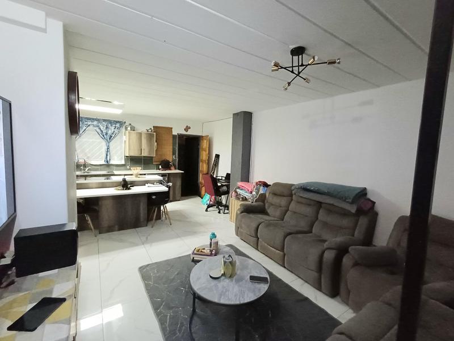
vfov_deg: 78.1
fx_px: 210
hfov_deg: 94.5
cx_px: 227
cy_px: 170
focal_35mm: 16
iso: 500
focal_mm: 1.64
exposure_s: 1/16.7
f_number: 2.2
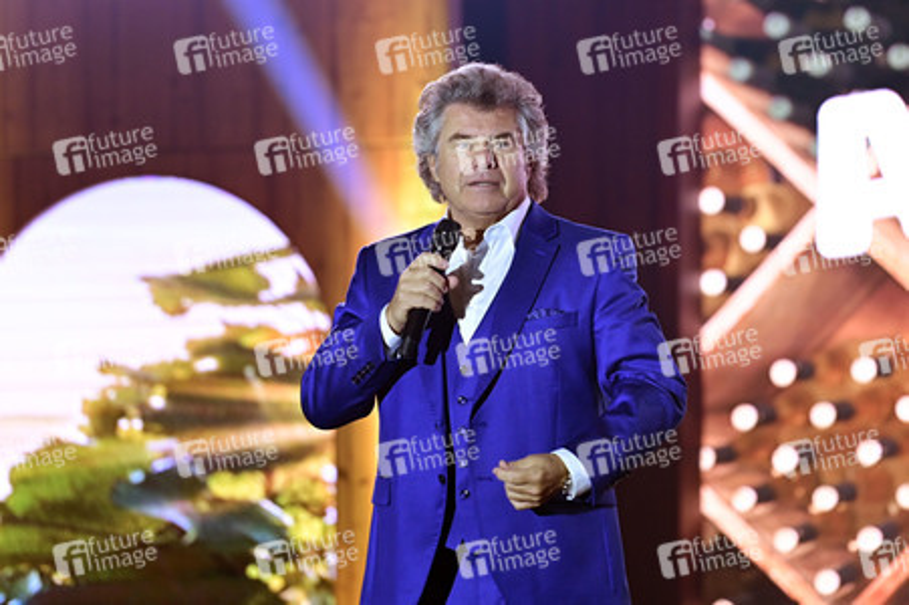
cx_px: 454
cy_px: 302
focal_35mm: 200
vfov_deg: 6.9
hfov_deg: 10.3
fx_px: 5046
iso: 1600
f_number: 2.8
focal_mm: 200
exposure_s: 1/250
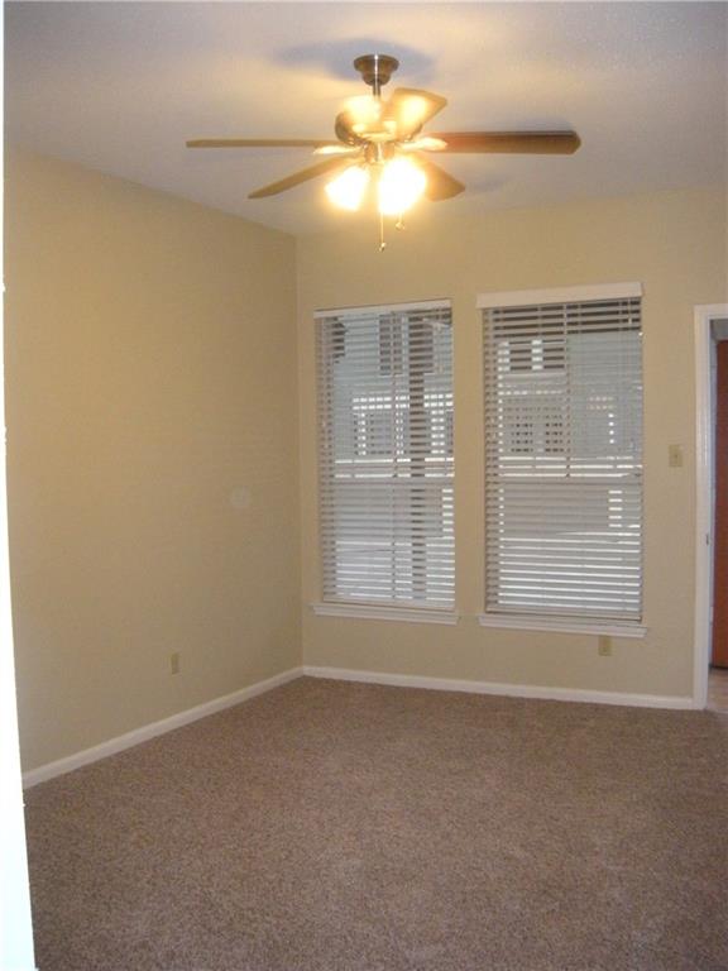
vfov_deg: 52.6
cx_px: 364
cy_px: 486
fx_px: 981
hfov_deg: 40.7
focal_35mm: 35
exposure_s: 1/30
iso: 400
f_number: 3.8
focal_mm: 5.9
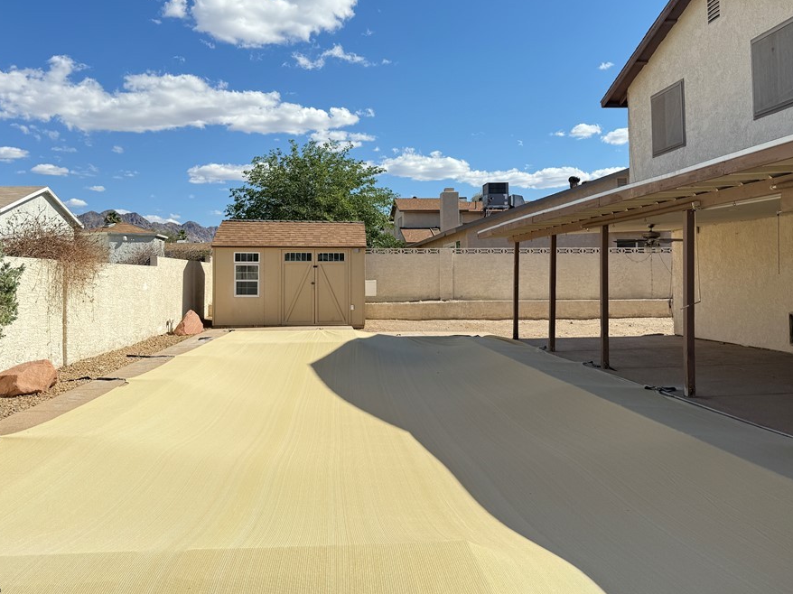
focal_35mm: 28
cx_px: 364
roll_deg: +0.2
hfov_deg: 63.4
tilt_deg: +2.2
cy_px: 255
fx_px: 641
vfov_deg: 49.6
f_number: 1.78
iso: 80
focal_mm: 6.76
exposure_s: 1/4405
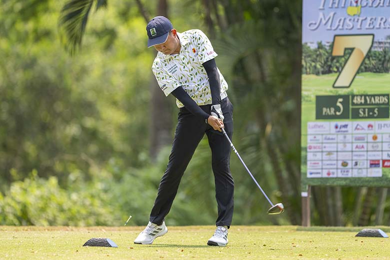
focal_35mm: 493
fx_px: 5339
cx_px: 224
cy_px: 104
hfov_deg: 4.2
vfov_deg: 2.8
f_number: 2.8
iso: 800
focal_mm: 400
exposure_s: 1/2500
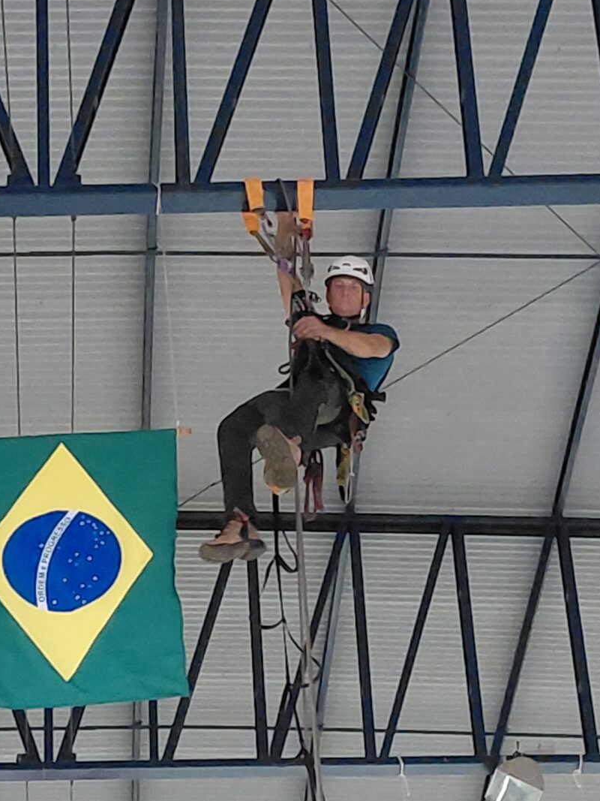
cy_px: 638
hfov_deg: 23.8
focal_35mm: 60
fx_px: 1387
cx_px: 77
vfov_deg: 31.4
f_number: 1.8
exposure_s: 1/30
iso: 320
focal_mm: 4.69
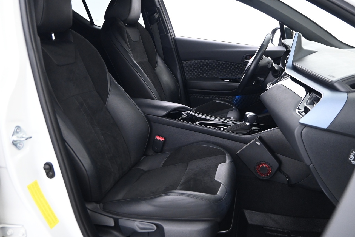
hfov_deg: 61.7
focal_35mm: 30
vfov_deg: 43.6
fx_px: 296
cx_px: 201
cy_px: 115
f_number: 3.5
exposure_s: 1/6
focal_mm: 16
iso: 1600
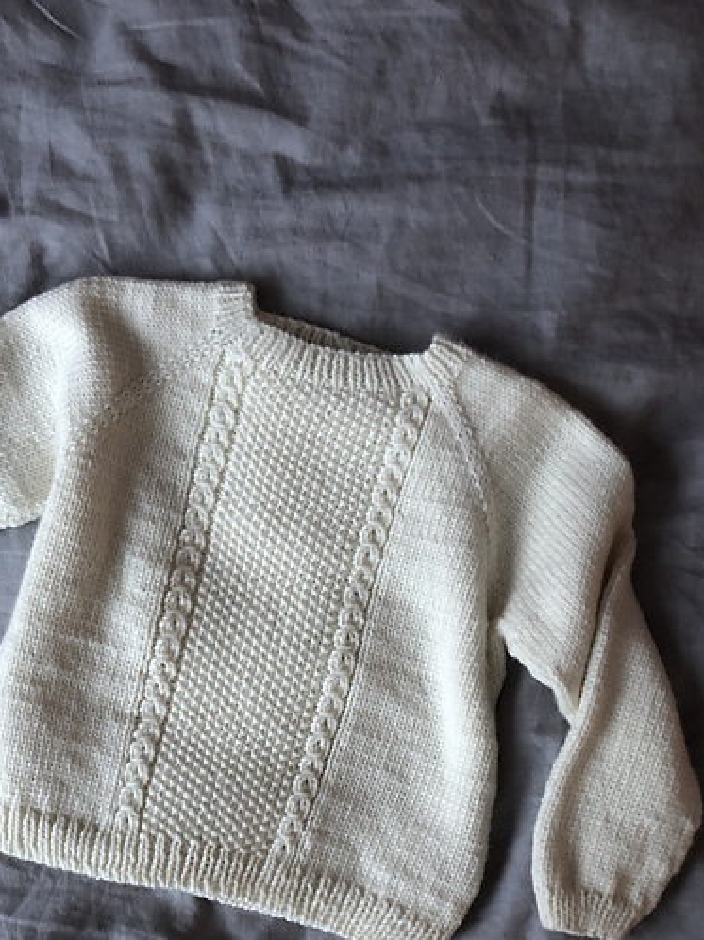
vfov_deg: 50.9
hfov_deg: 39.4
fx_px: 977
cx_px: 277
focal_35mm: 36
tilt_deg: -84.2
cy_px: 583
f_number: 1.8
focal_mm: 4
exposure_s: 1/7
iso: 100
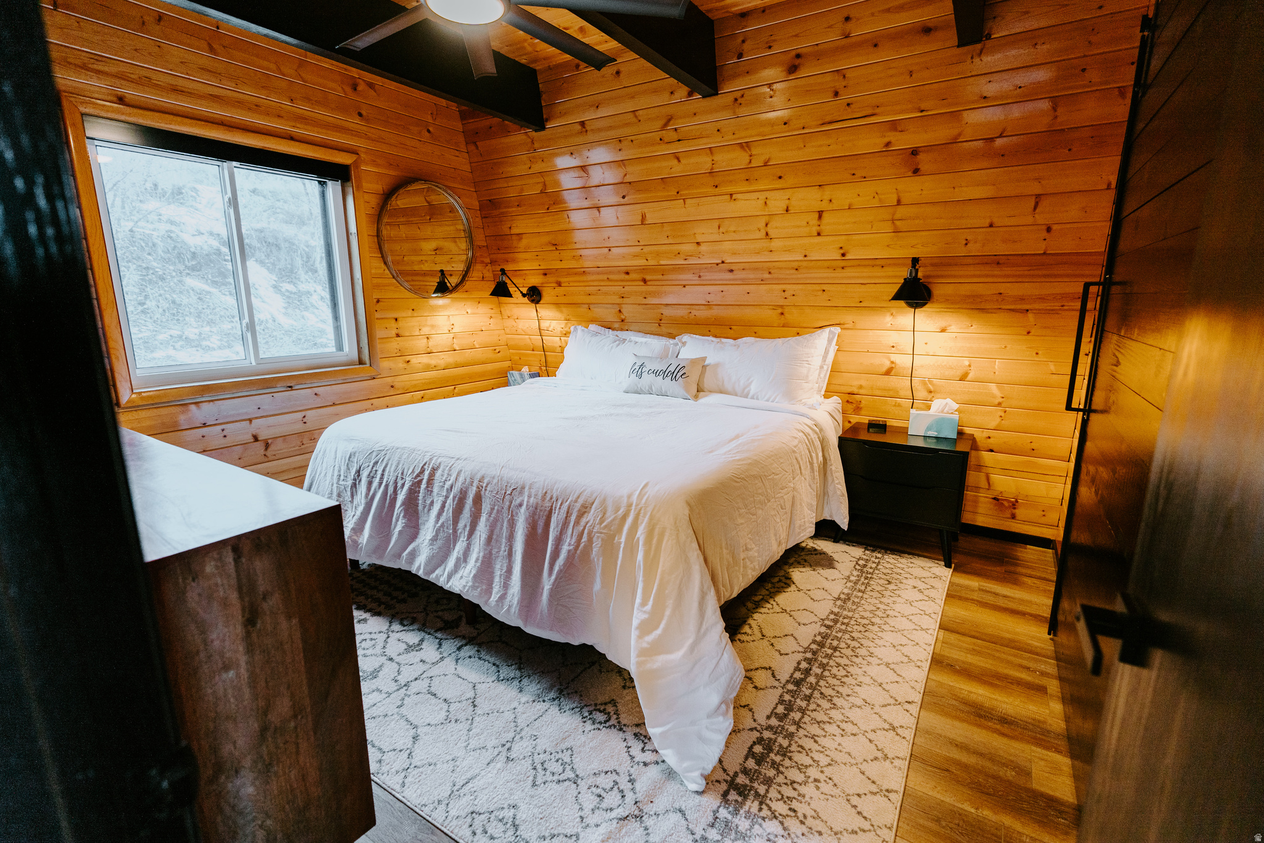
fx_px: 562
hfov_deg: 96.7
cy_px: 422
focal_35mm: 16
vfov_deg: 73.7
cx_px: 632
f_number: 3.2
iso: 400
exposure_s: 1/125
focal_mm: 16
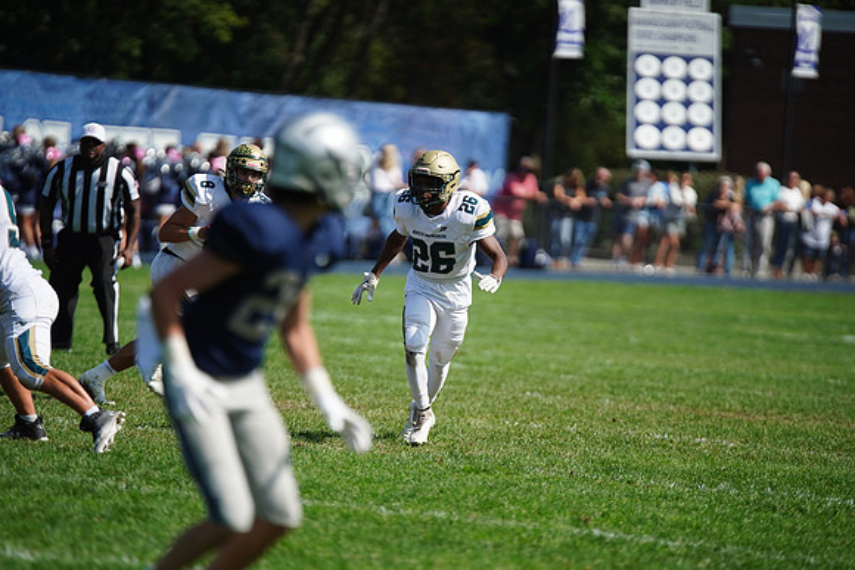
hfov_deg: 6.9
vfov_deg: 4.6
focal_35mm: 300
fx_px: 7126
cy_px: 285
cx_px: 428
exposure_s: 1/5000
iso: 400
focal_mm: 300
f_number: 2.8
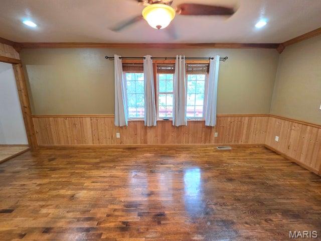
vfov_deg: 89.9
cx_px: 160
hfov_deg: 106.2
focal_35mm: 13
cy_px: 120
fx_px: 121
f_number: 1.9
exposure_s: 1/60.2
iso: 400
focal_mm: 2.2
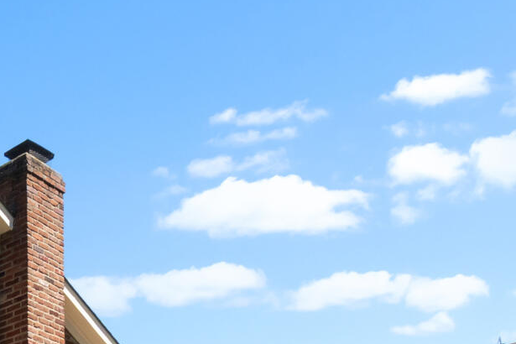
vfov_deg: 17.1
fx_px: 874
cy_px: 662
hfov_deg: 27.0
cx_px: -174
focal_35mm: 61
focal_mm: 10
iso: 400
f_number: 10
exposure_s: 1/400
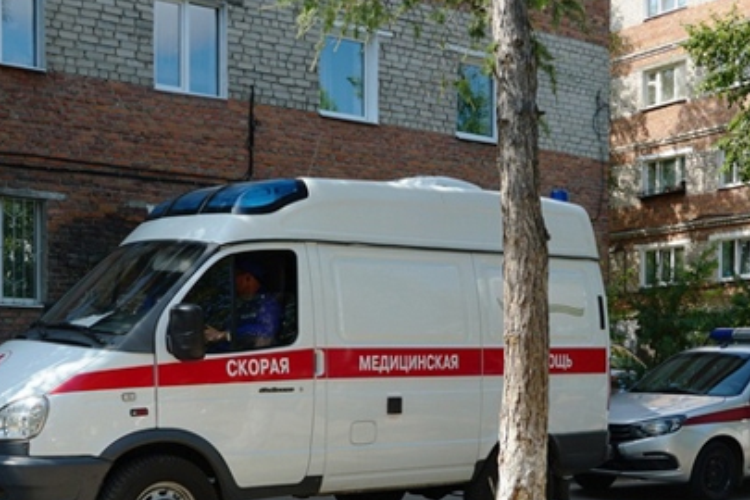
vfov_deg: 26.5
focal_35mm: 50
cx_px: 365
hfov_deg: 39.6
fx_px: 1042
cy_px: 402
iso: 100
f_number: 9
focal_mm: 18
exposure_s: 1/100
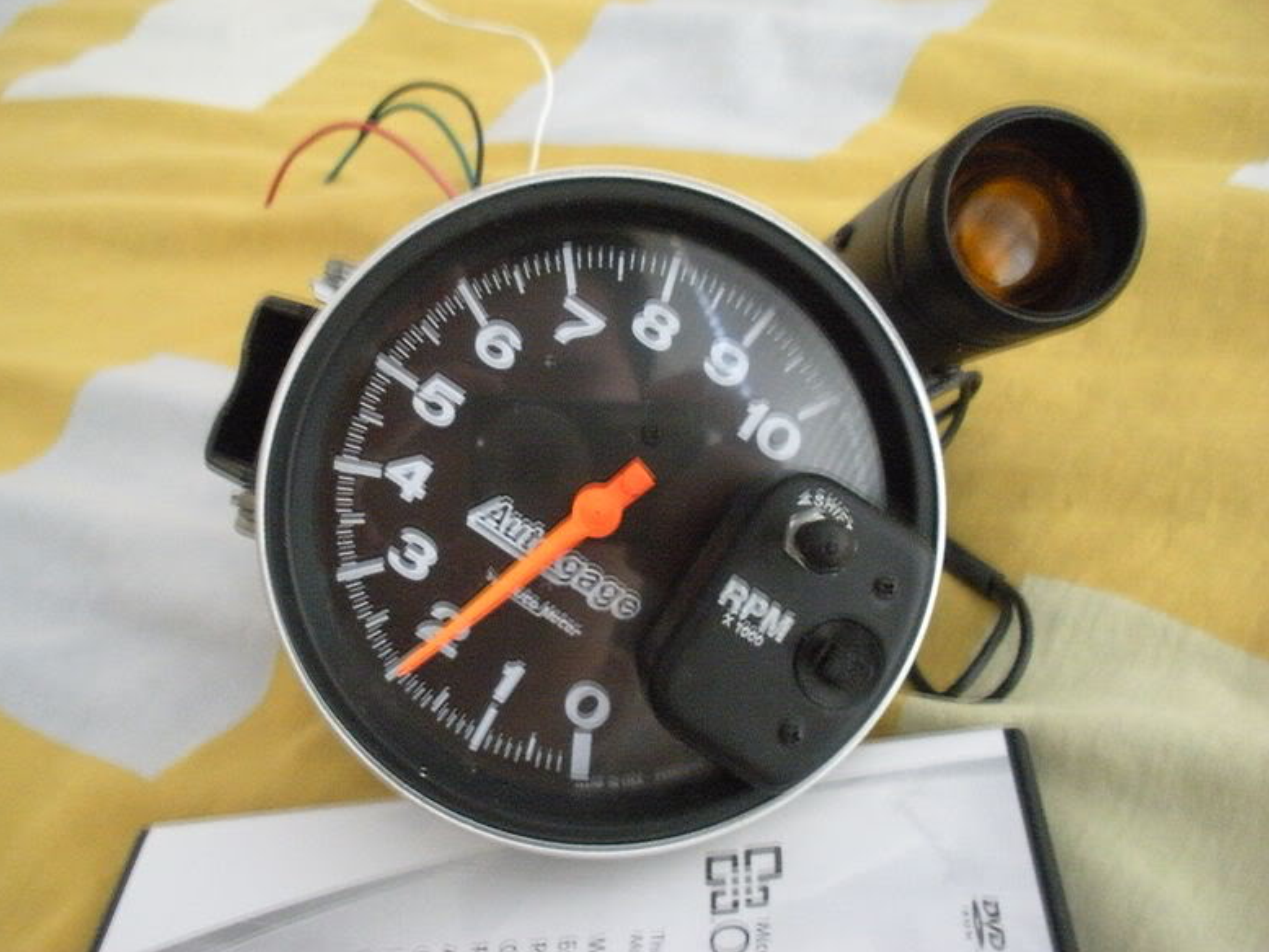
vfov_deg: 38.7
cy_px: 476
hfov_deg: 50.1
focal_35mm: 37
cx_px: 644
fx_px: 1357
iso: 732
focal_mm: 6.3
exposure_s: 1/8
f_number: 3.5
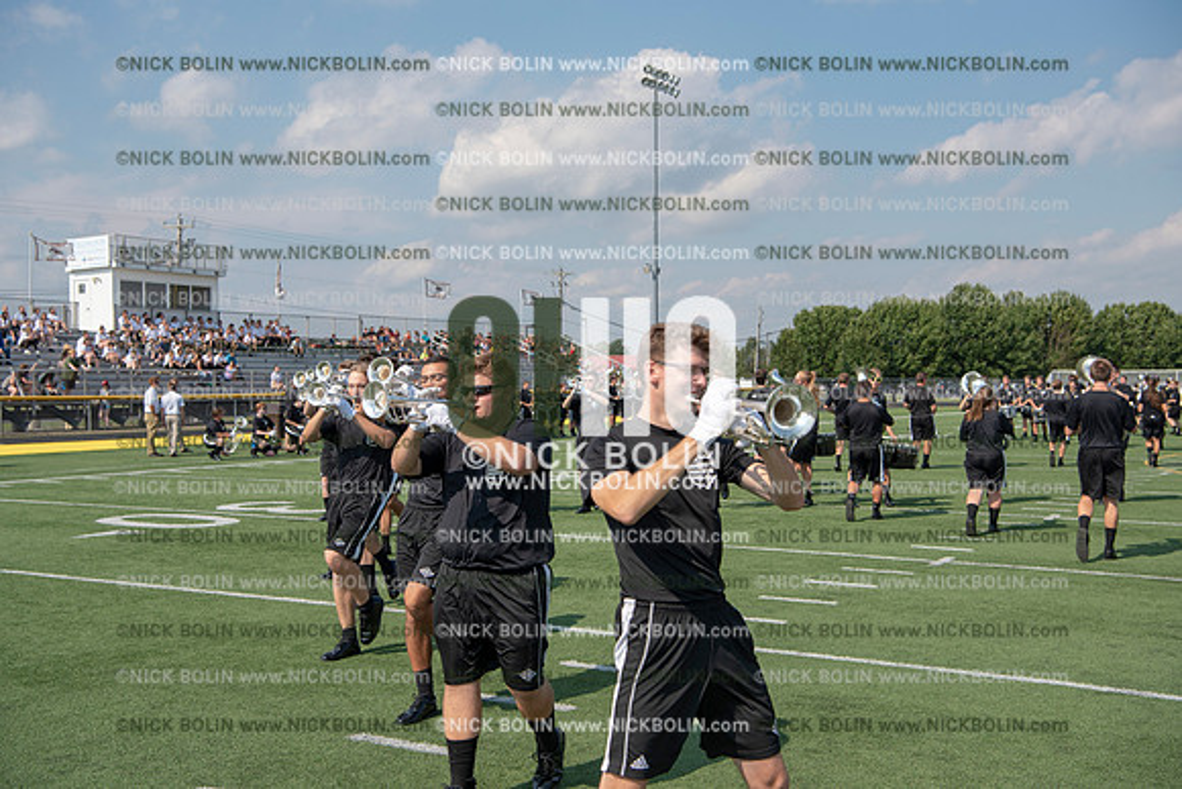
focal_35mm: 42
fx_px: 1379
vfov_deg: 31.9
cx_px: 591
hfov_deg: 46.4
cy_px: 394
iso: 200
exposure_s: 1/1250
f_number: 5.6
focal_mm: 42
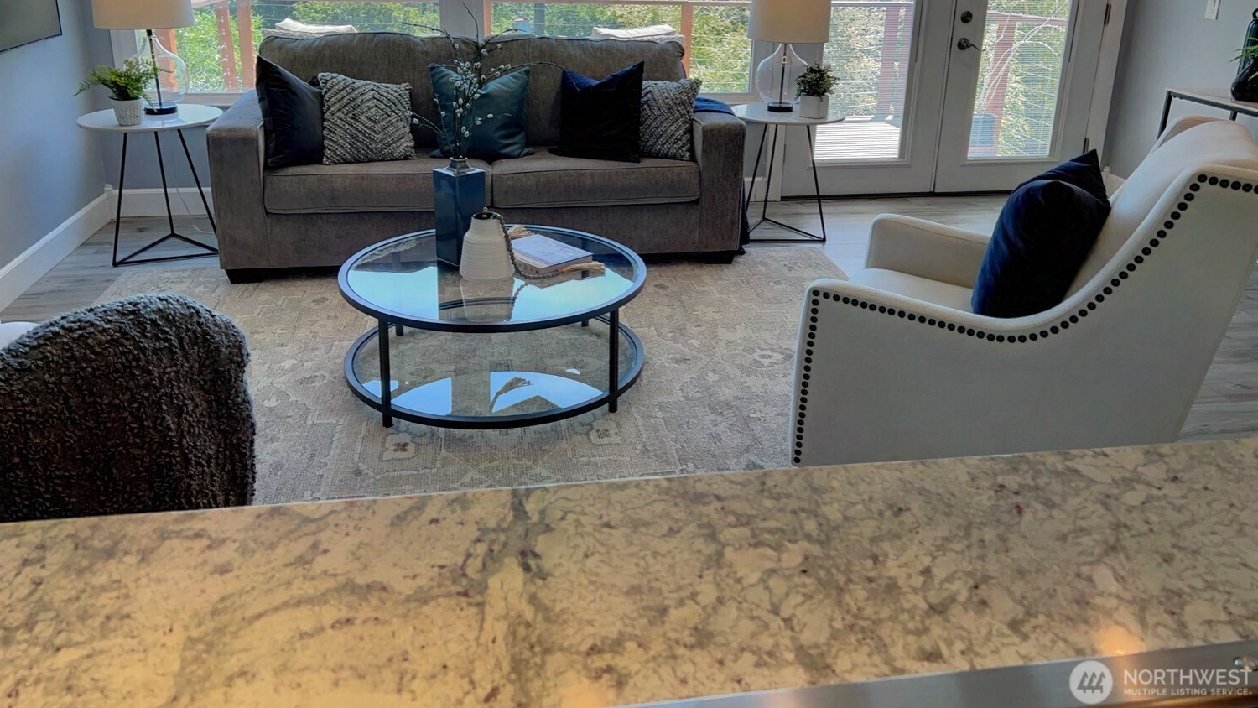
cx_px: 633
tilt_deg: -18.5
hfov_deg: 66.1
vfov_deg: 39.7
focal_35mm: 29
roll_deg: -1.3
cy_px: 232
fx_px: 967
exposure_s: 1/323
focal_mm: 5.7
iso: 50
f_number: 1.5
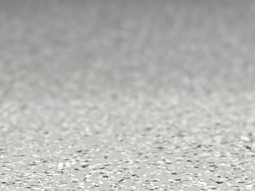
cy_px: -44
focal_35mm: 206
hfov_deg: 9.4
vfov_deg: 7.2
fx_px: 1518
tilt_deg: -2.7
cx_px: -108
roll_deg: +0.5
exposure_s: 1/502
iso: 32
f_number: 1.8
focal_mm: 4.25
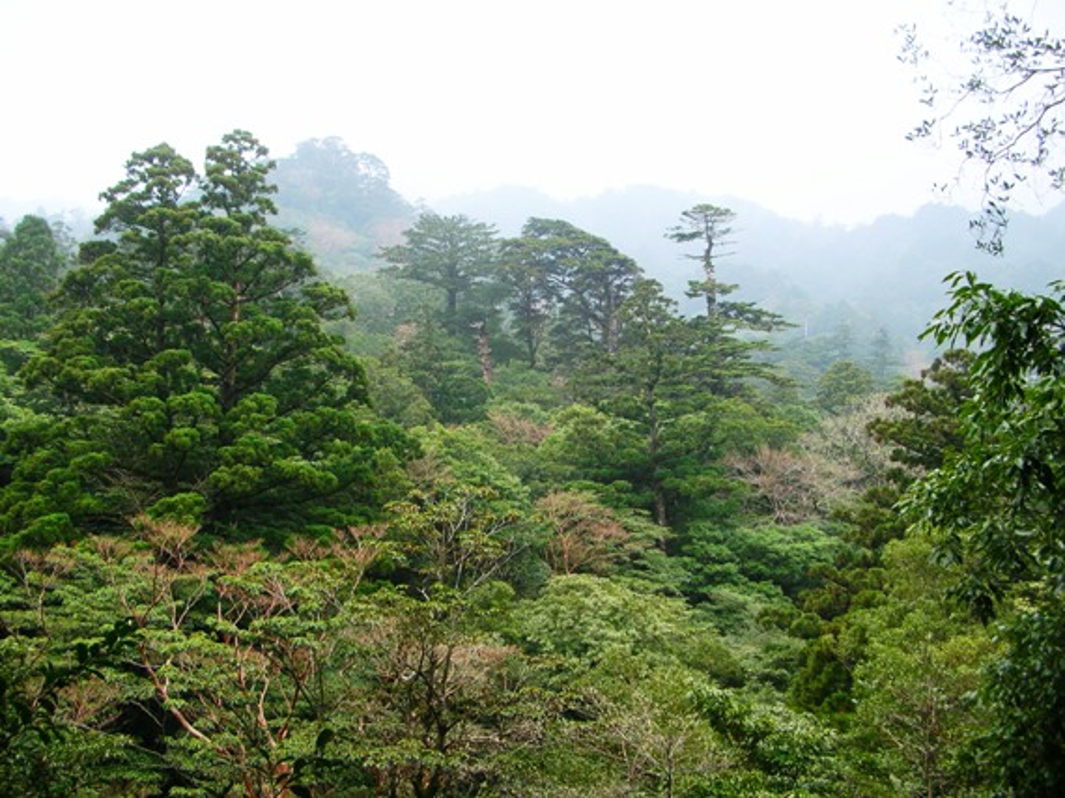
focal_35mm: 35
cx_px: 532
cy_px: 399
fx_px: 1076
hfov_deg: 52.6
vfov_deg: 40.7
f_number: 2.8
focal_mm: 5.8
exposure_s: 1/90.3
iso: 50
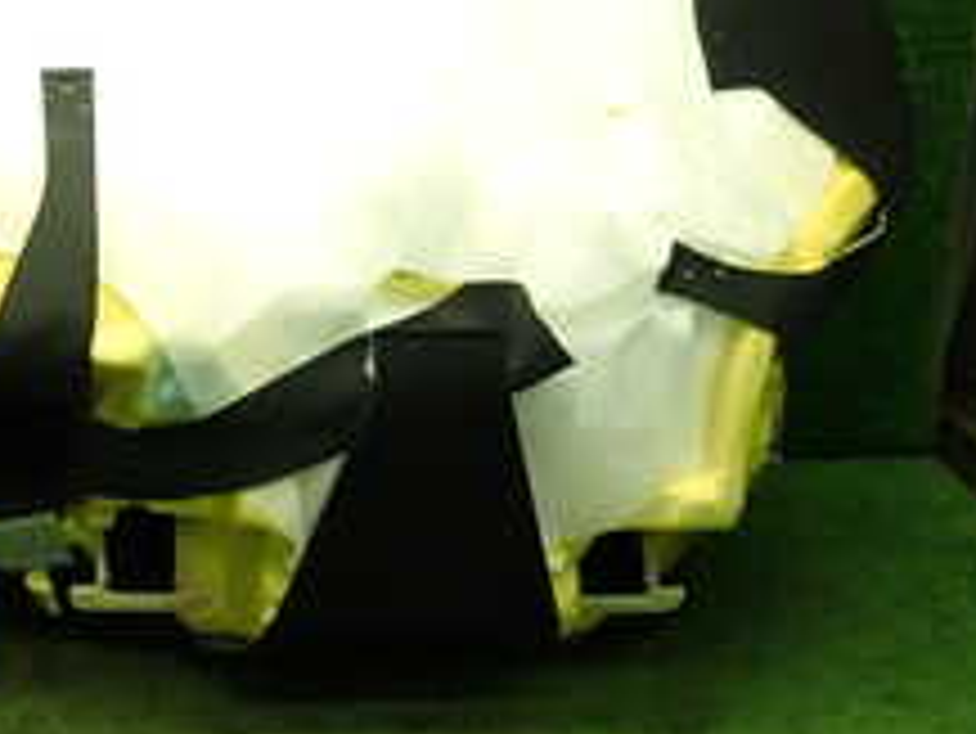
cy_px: 216
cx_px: -202
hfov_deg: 25.3
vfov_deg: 21.2
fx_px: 1947
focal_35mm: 69
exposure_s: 1/60
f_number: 2
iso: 160
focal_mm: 4.5
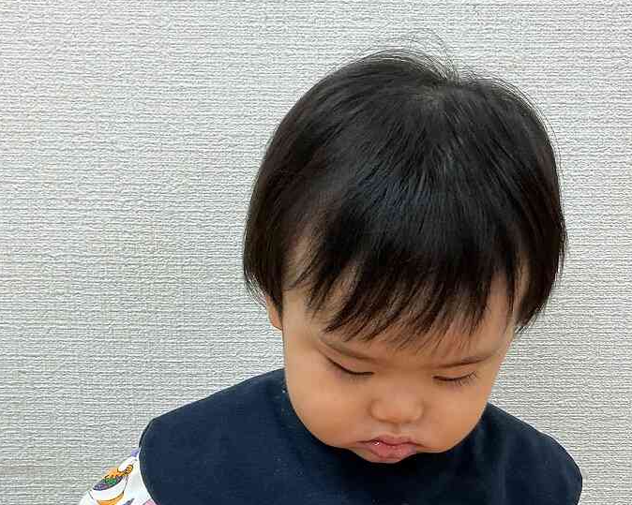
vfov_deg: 23.9
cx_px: 384
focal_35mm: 63
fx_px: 1178
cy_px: 388
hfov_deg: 29.9
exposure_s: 1/60
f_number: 1.8
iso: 50
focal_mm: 3
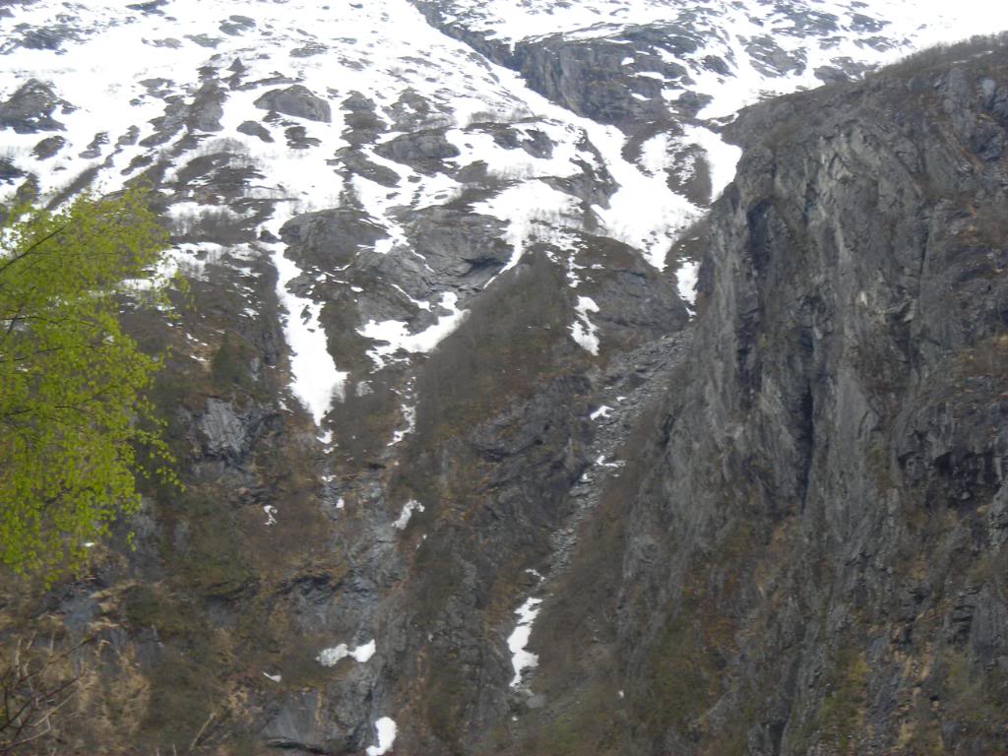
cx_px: 504
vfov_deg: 12.8
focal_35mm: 116
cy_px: 378
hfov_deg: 17.0
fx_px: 3378
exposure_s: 1/83.7
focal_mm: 19.2
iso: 50
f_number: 5.3
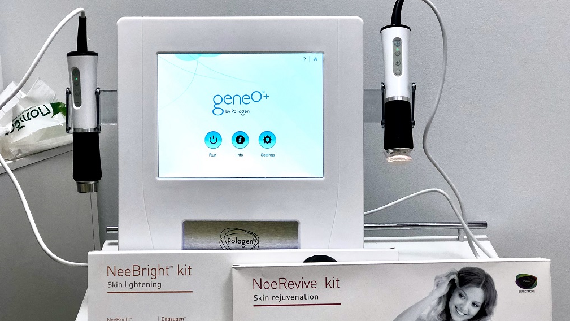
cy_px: 170
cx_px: 287
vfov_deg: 19.1
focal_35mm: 63
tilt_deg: -20.0
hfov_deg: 33.3
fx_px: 952
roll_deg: +0.4
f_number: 2.8
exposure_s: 1/33
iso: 50
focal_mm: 6.6
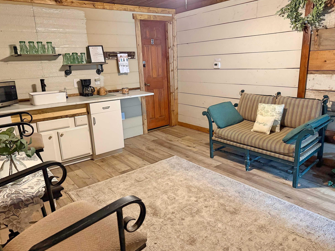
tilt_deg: -14.7
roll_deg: +2.6
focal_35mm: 25
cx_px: 168
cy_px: 124
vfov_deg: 54.9
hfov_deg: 69.4
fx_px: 242
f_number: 1.78
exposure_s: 1/40
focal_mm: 6.76
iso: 1000
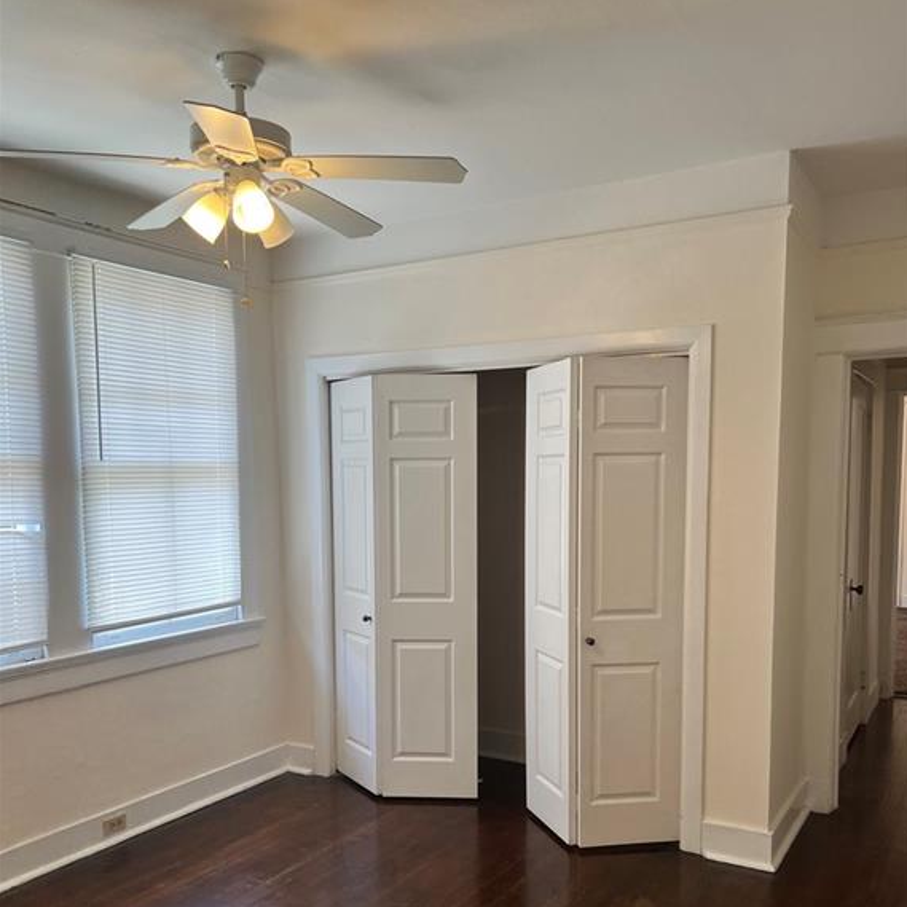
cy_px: 555
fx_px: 919
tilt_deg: -5.2
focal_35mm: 31
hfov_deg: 52.5
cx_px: 457
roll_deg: +0.4
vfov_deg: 52.1
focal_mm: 5.7
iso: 64
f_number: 1.5
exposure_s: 1/120
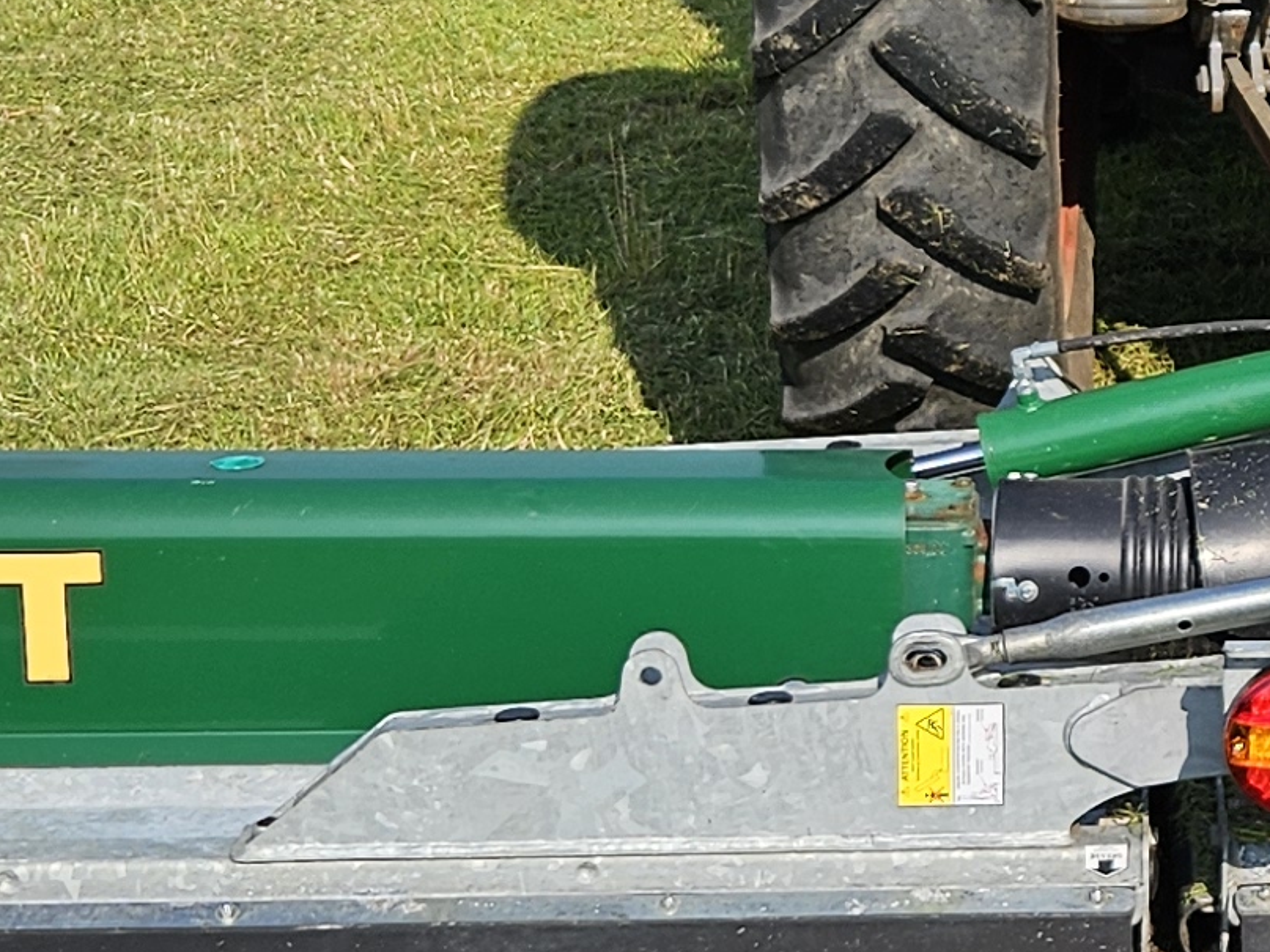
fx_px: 4182
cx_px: 1709
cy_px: 401
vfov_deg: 13.0
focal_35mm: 114
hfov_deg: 16.2
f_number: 1.8
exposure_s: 1/2163
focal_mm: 5.4
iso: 25
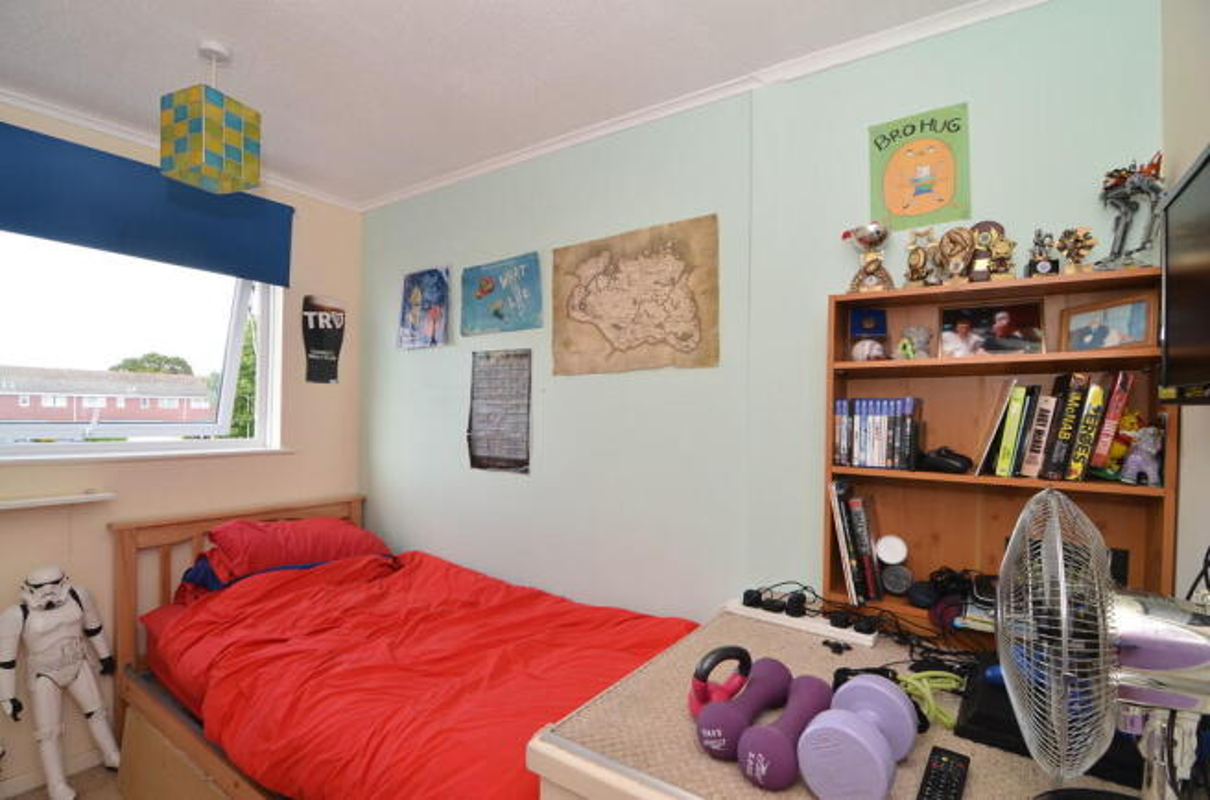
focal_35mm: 16
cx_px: 605
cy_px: 400
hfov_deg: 95.1
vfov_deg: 71.8
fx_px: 553
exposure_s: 1/60
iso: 320
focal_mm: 11
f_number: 6.3
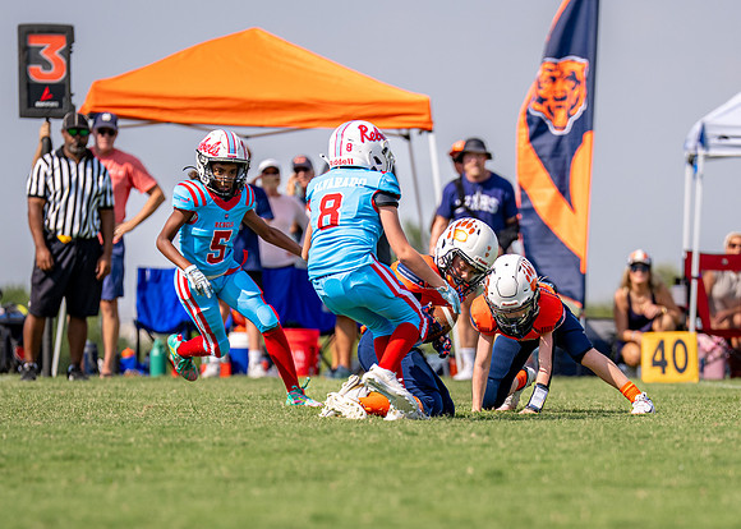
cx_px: 499
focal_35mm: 359
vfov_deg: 4.0
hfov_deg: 5.6
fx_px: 7549
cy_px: 404
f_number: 2.8
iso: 125
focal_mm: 200
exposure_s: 1/3200
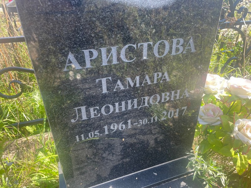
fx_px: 189
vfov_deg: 53.1
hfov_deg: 67.3
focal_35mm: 26
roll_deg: +1.0
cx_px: 126
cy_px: 94
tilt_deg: -31.5
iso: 32
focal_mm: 4.2
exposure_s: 1/234
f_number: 1.6
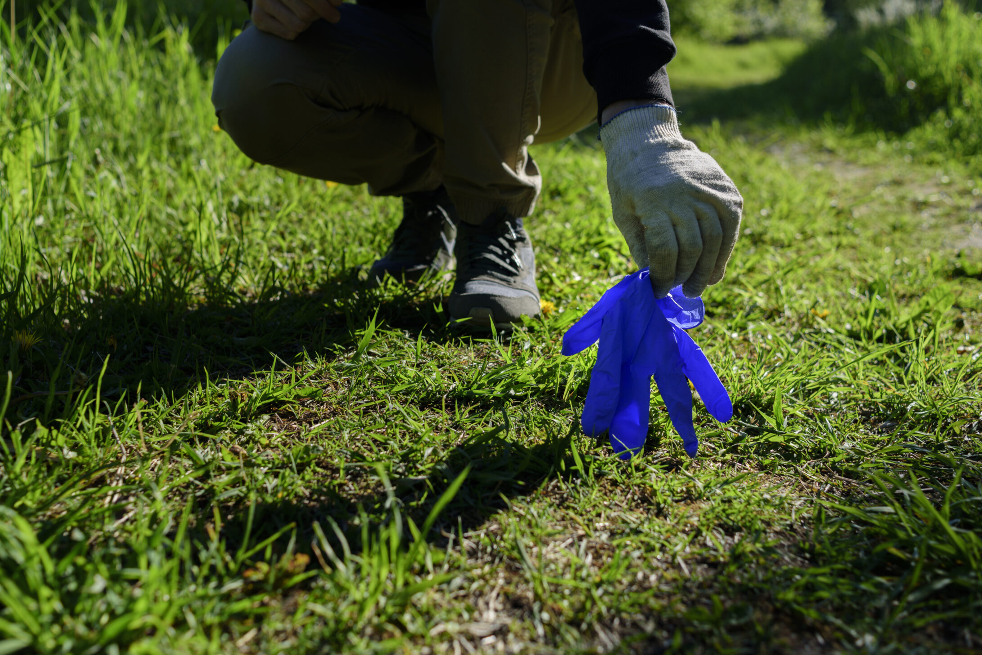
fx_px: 1118
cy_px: 282
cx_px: 446
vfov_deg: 32.6
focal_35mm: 41
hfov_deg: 47.3
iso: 125
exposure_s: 1/640
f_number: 4.5
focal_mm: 35
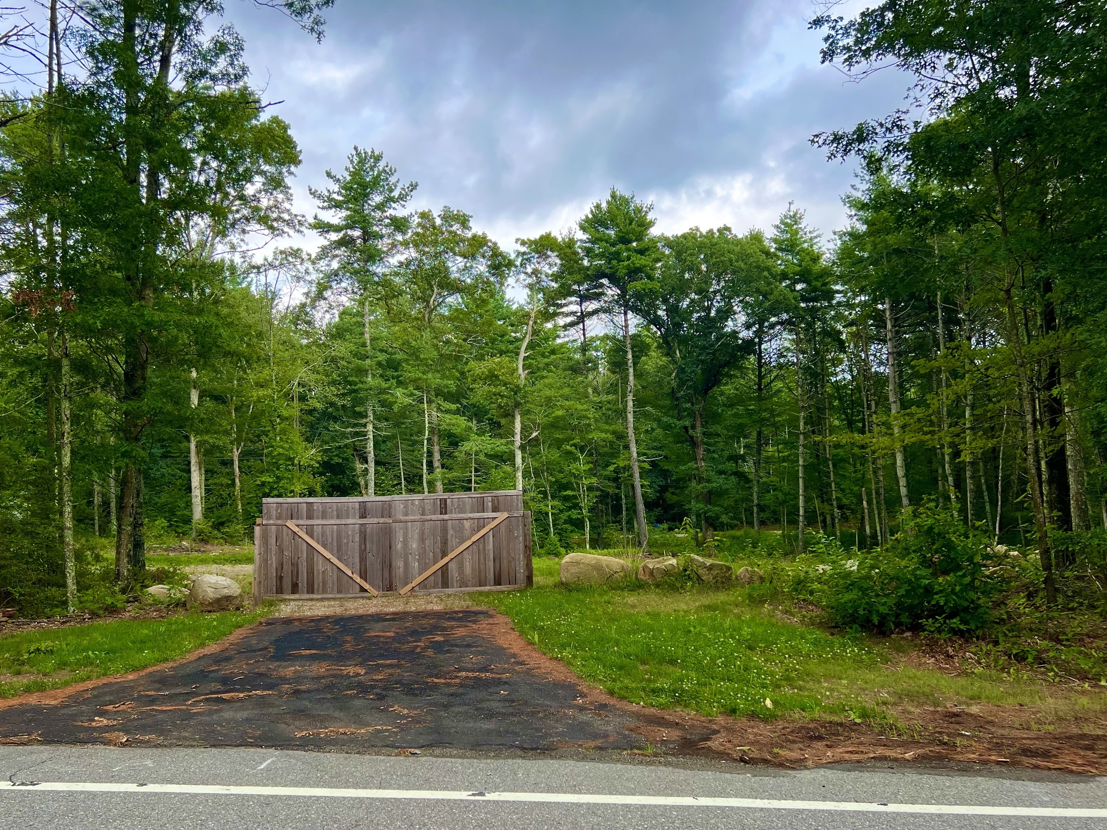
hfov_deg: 58.2
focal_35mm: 31
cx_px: 487
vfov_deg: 45.4
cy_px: 401
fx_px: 991
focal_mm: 5.7
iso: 50
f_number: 1.5
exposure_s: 1/1171
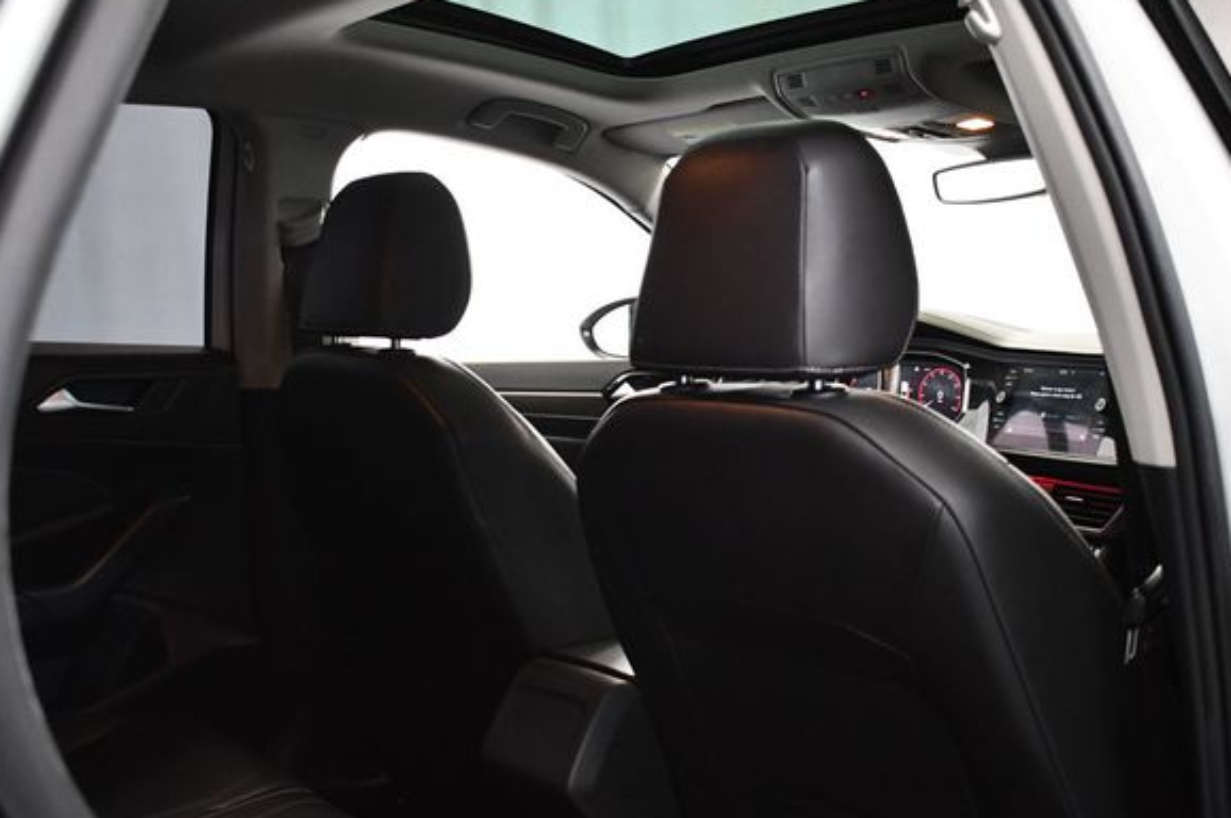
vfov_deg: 32.6
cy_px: 424
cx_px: 620
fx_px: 1400
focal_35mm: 41
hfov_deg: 47.5
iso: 3200
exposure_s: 1/100
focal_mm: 25
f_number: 4
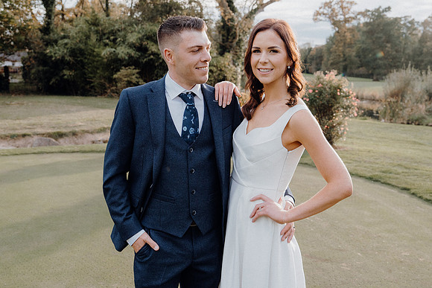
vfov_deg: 33.4
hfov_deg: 48.4
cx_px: 216
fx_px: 480
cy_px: 144
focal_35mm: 40
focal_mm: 27
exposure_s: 1/1000
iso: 800
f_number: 3.5
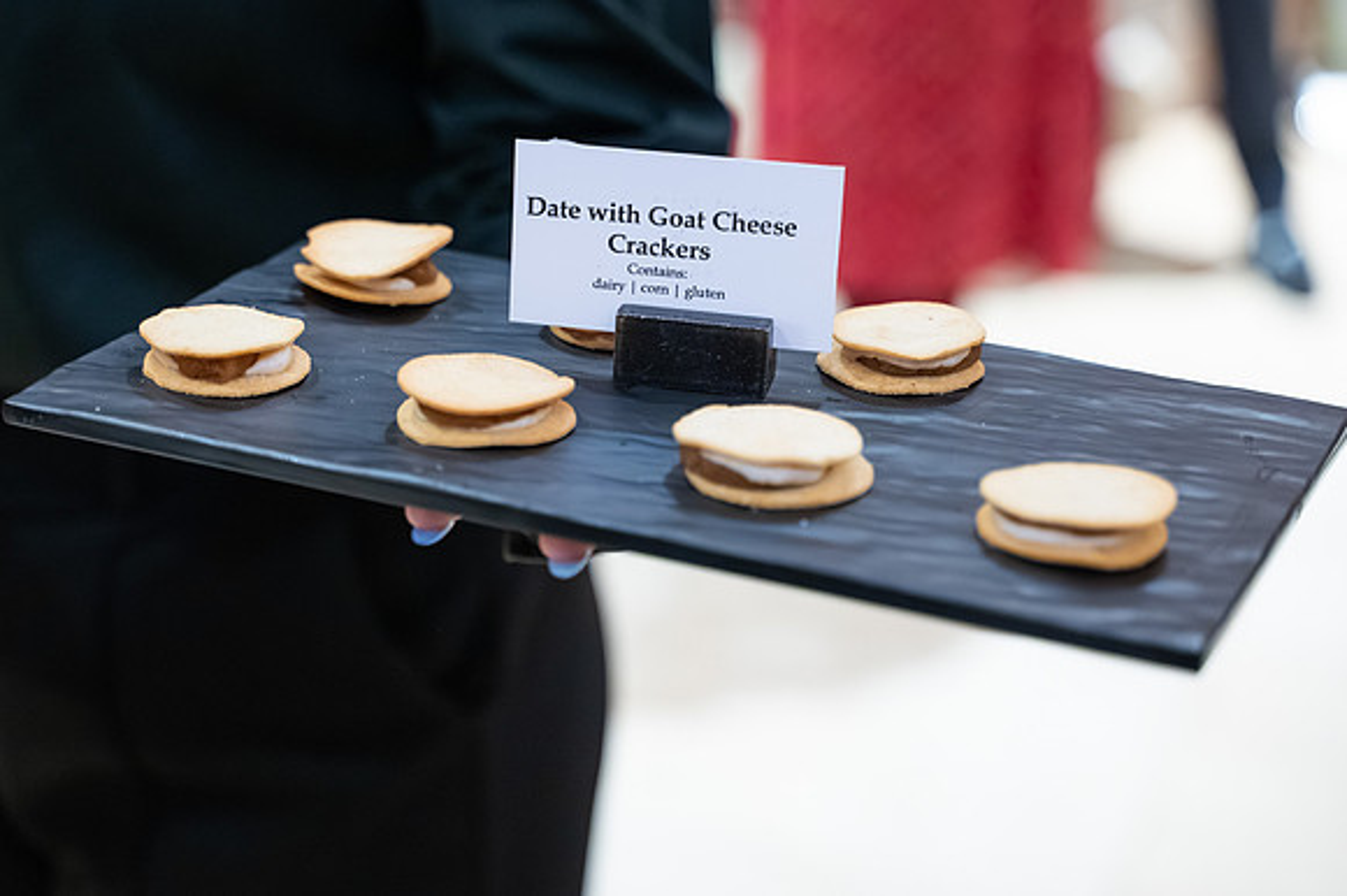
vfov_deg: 18.6
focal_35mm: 73
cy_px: 482
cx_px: 623
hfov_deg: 27.7
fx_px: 2735
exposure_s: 1/125
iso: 6400
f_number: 3.2
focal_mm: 68
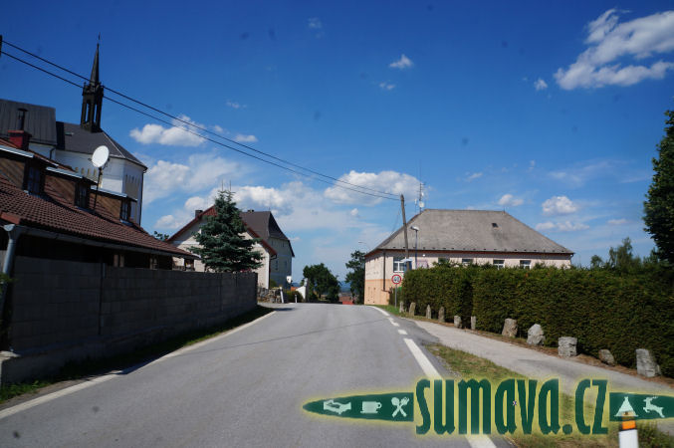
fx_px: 505
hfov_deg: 67.4
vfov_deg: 47.8
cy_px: 224
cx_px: 337
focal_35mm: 27
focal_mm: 18
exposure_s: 1/200
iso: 200
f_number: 16
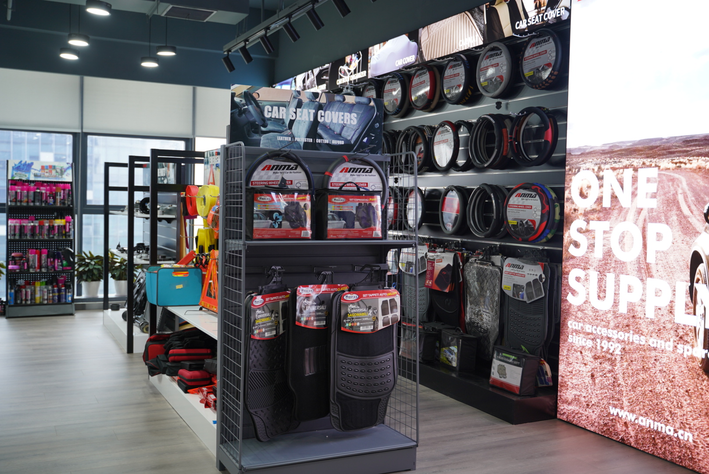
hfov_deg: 51.9
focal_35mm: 37
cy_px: 237
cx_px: 354
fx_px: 729
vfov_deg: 36.0
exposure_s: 1/50
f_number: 3.2
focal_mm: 37
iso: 200
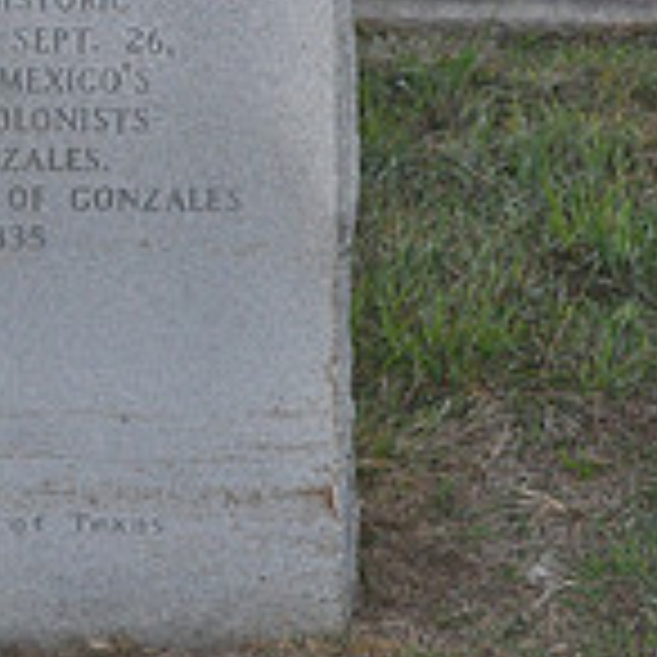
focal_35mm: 177
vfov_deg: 9.8
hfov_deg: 9.8
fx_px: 3794
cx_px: -112
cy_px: -70
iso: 800
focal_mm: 35
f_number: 4.5
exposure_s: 1/60
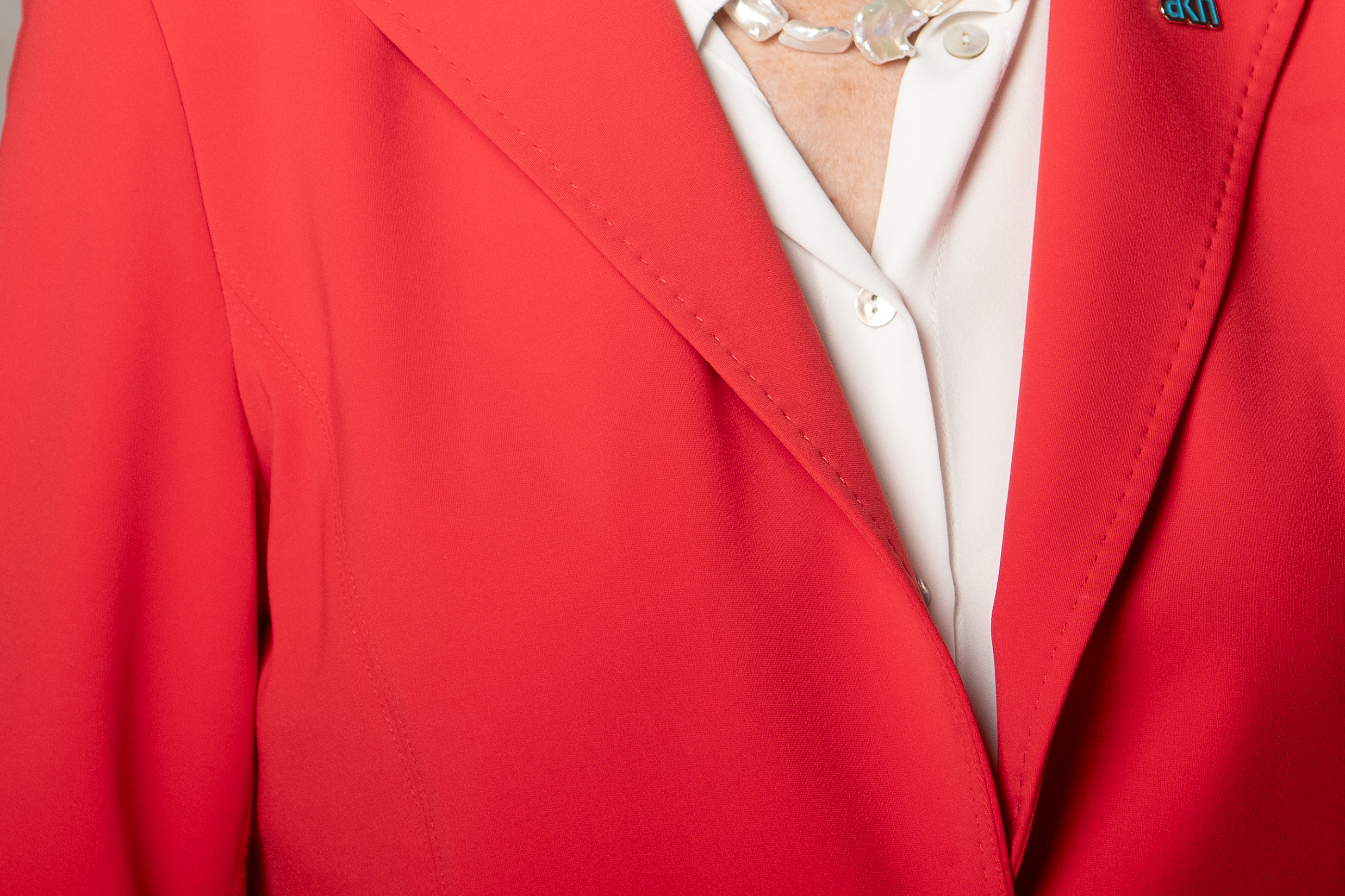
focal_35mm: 287
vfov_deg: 4.8
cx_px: 782
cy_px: -240
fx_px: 10721
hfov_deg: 7.2
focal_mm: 86
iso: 200
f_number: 5.6
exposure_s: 1/200
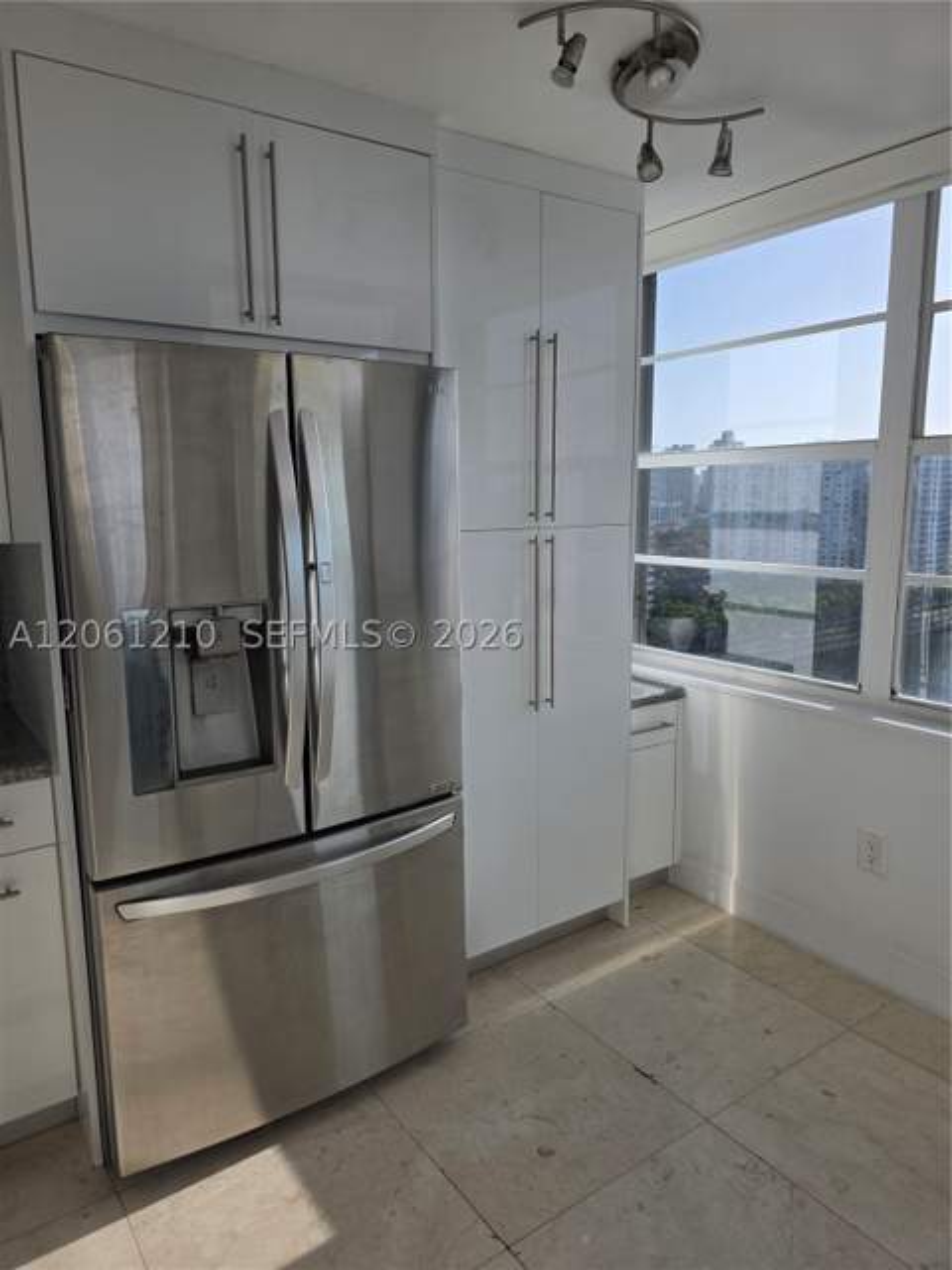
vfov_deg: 73.9
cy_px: 635
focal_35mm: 23
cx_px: 476
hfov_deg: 58.9
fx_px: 843
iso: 80
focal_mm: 6.3
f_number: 1.7
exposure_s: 1/2016
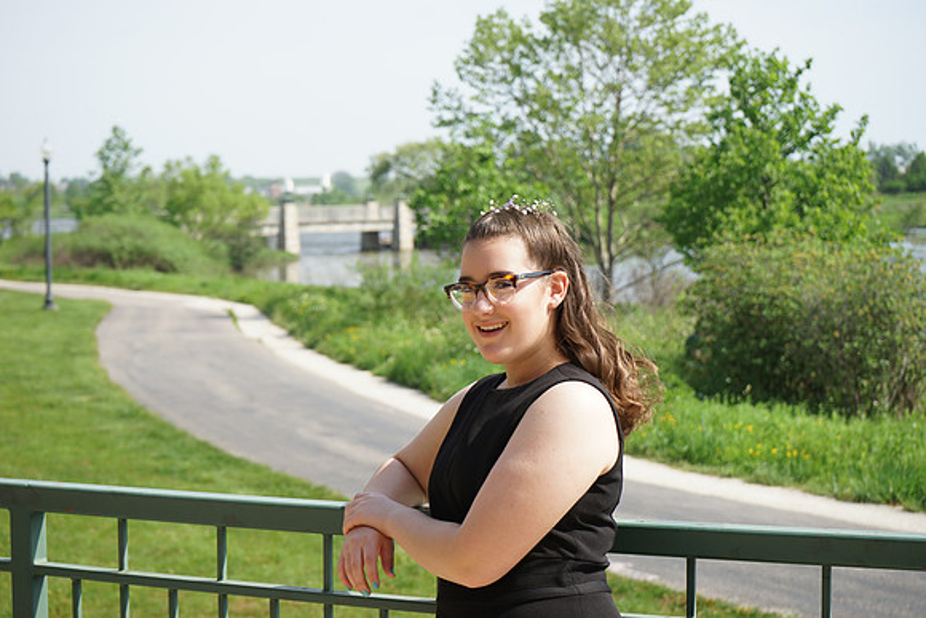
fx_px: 1801
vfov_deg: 19.5
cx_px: 463
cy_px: 309
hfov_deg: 28.8
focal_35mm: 70
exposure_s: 1/200
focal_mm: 70
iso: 100
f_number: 7.1
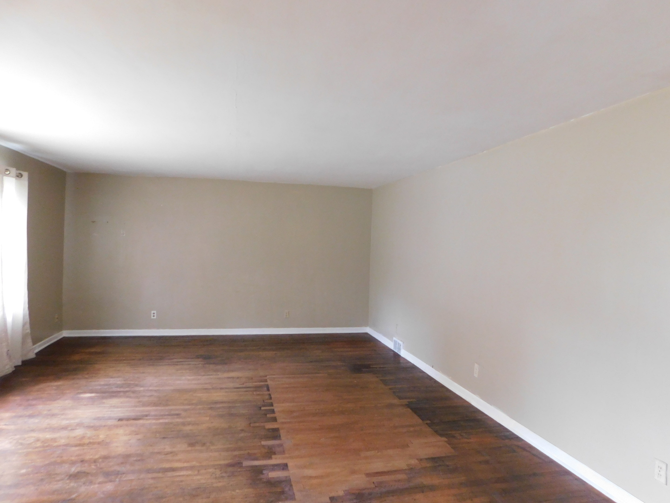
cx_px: 335
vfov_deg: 58.9
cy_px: 252
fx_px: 445
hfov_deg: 73.9
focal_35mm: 23
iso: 400
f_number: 3
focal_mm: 4
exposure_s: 1/20
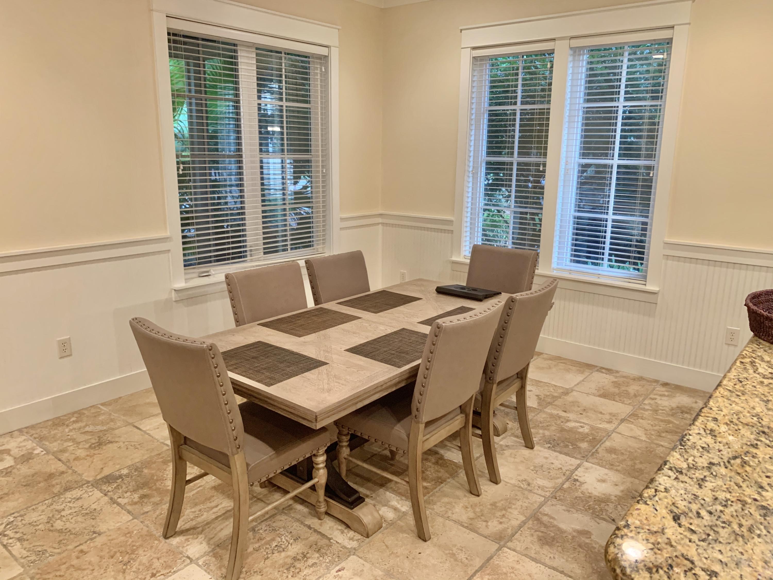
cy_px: 290
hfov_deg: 67.3
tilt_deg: -13.6
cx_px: 386
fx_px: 581
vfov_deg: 53.1
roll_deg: -1.6
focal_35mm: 26
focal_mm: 4.25
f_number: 1.8
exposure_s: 1/60
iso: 320
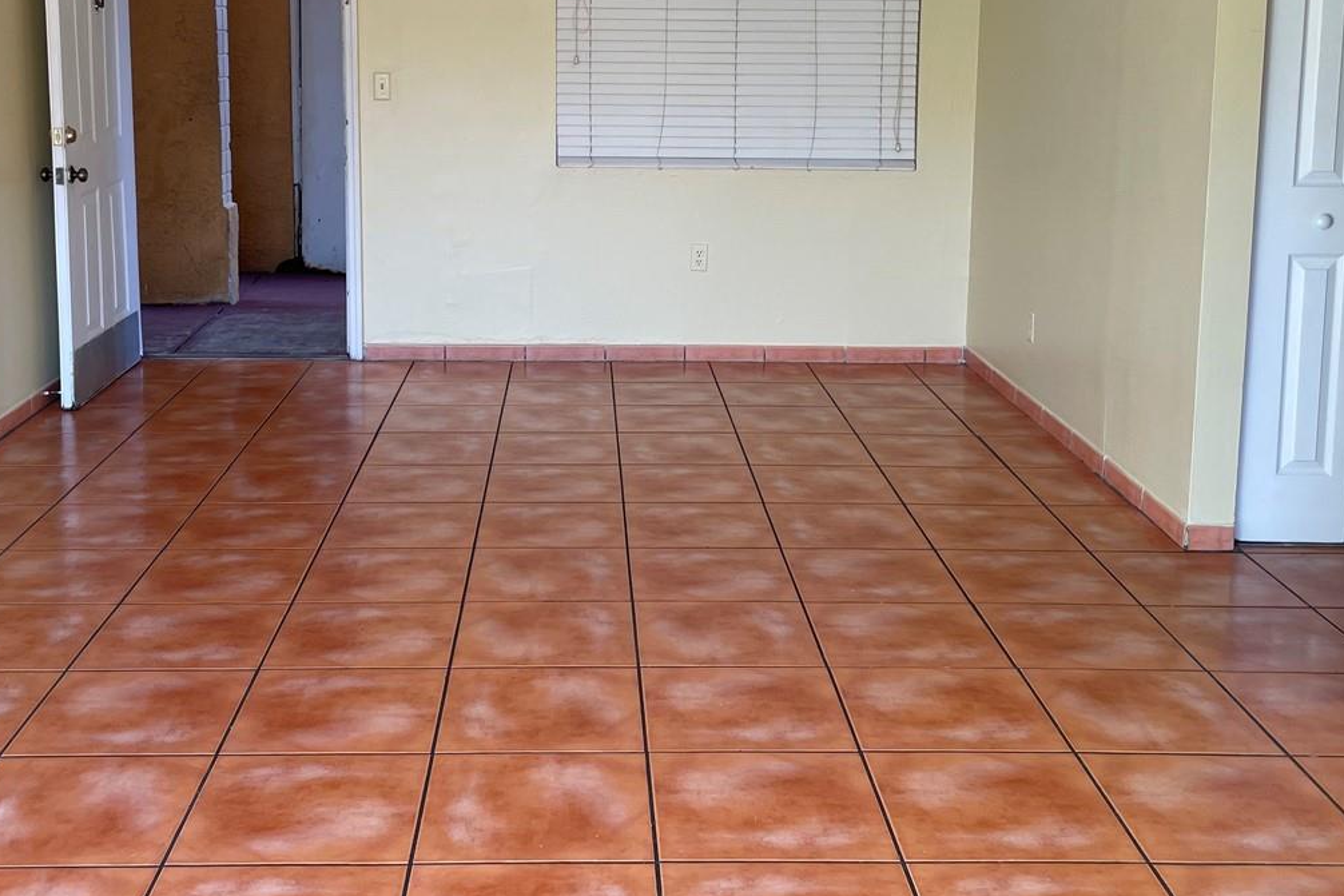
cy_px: 271
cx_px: 603
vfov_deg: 30.9
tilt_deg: -8.6
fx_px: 1605
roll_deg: +0.2
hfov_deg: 45.4
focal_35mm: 43
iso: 40
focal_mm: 4.2
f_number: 1.6
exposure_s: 1/121
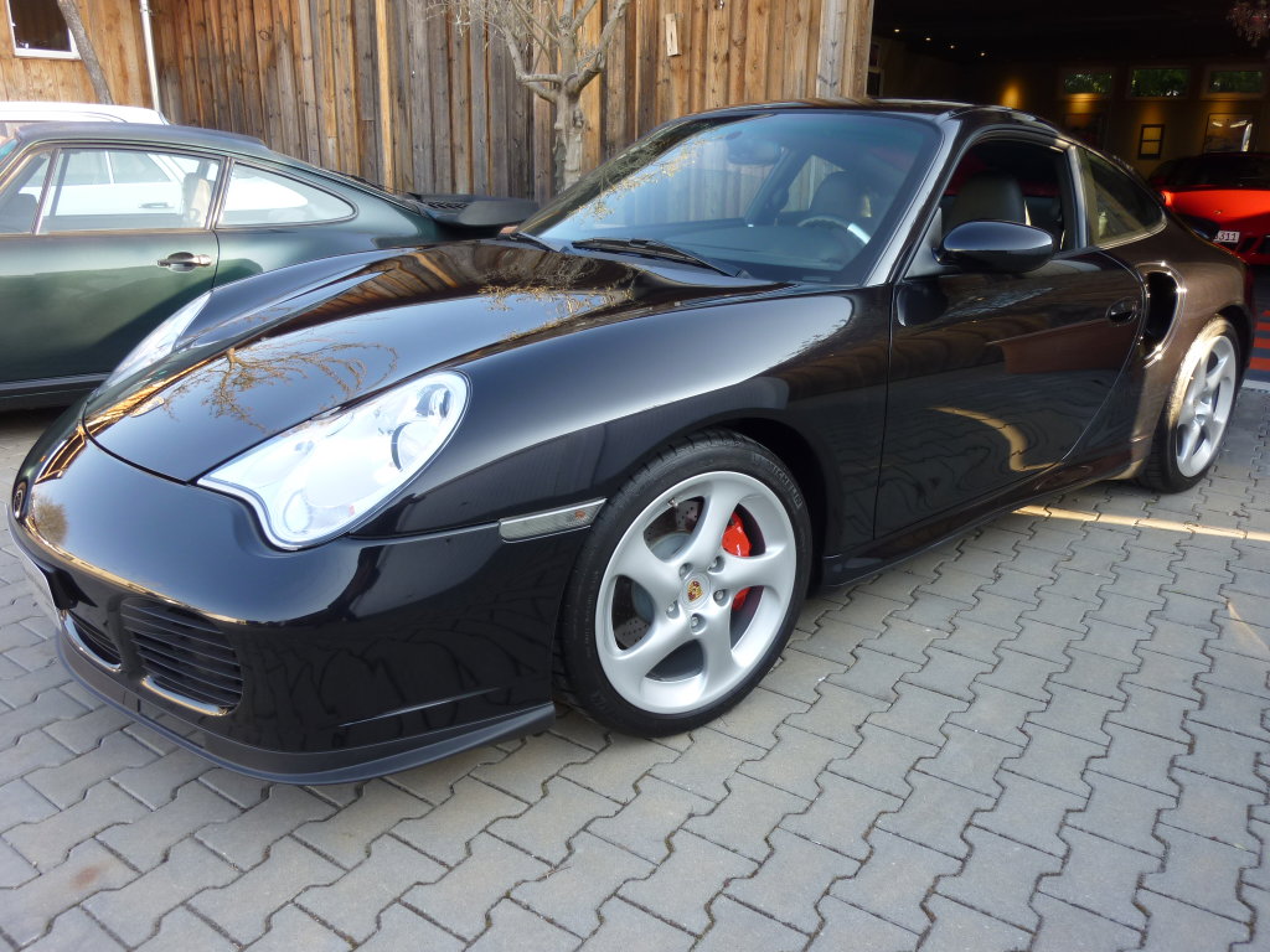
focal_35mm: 25
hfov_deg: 69.4
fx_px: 917
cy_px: 476
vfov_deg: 54.9
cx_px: 635
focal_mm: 4.5
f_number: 3.3
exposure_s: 1/60
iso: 80
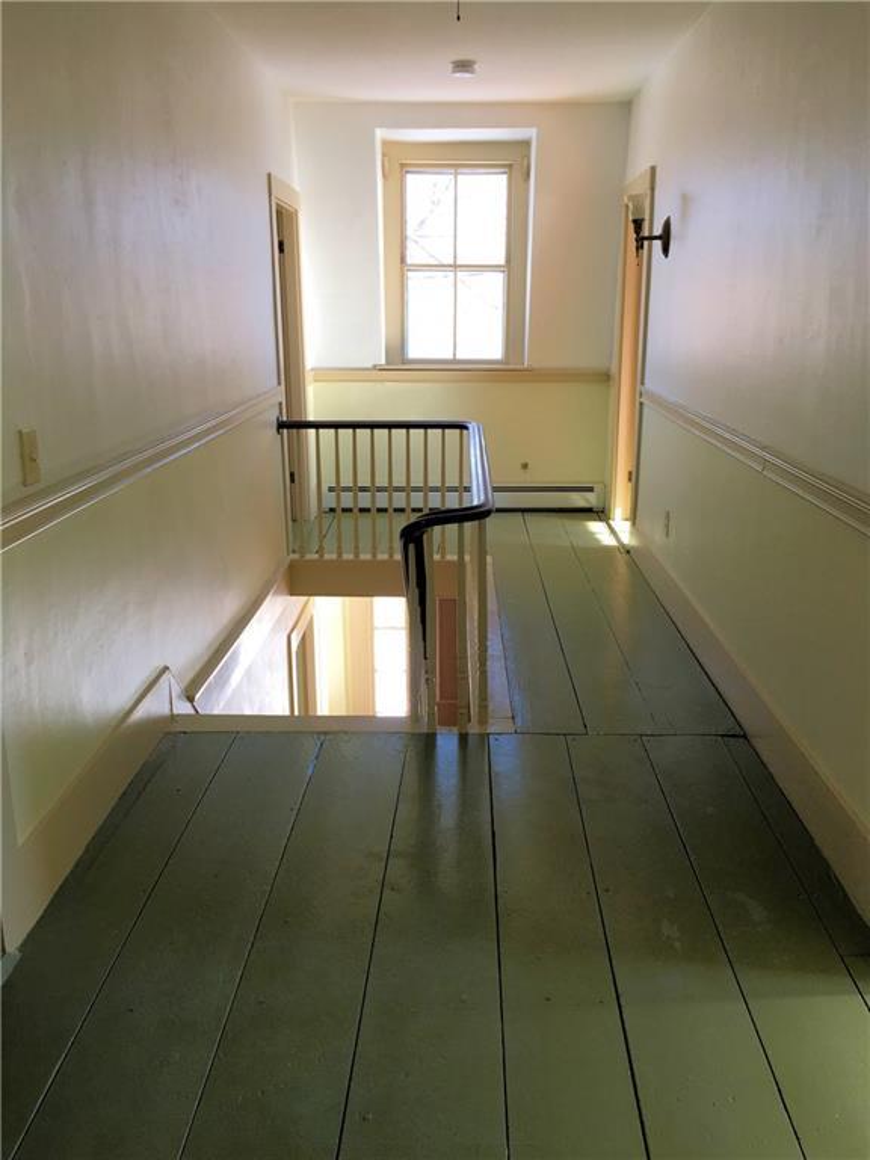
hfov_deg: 48.2
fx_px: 972
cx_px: 435
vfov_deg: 61.7
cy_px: 580
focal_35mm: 29
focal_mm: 4.15
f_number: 2.2
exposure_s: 1/60
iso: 32
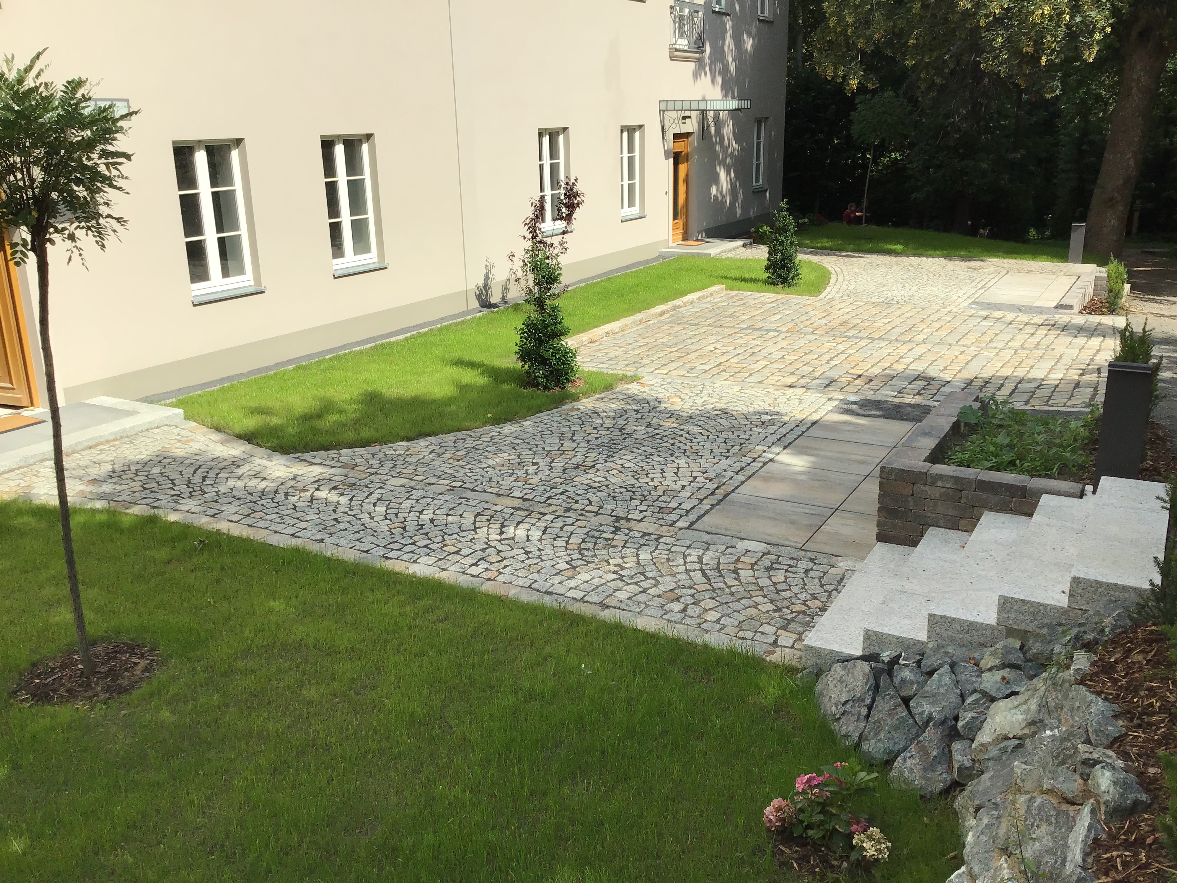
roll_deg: +1.2
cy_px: 442
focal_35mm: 31
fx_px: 1054
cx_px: 588
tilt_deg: -17.2
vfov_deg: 45.4
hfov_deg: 58.4
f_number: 2.4
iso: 25
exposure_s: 1/1294
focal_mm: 3.3
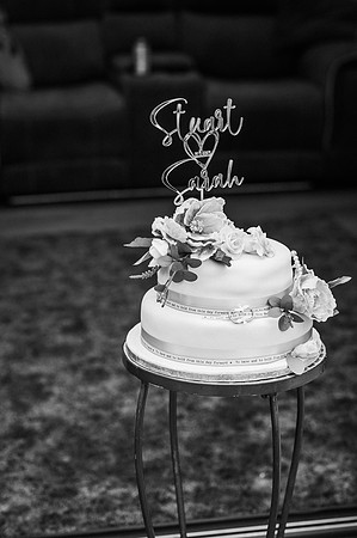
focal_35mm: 85
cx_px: 178
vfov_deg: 23.9
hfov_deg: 16.0
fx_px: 1267
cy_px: 269
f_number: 4
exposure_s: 1/320
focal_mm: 85
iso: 100
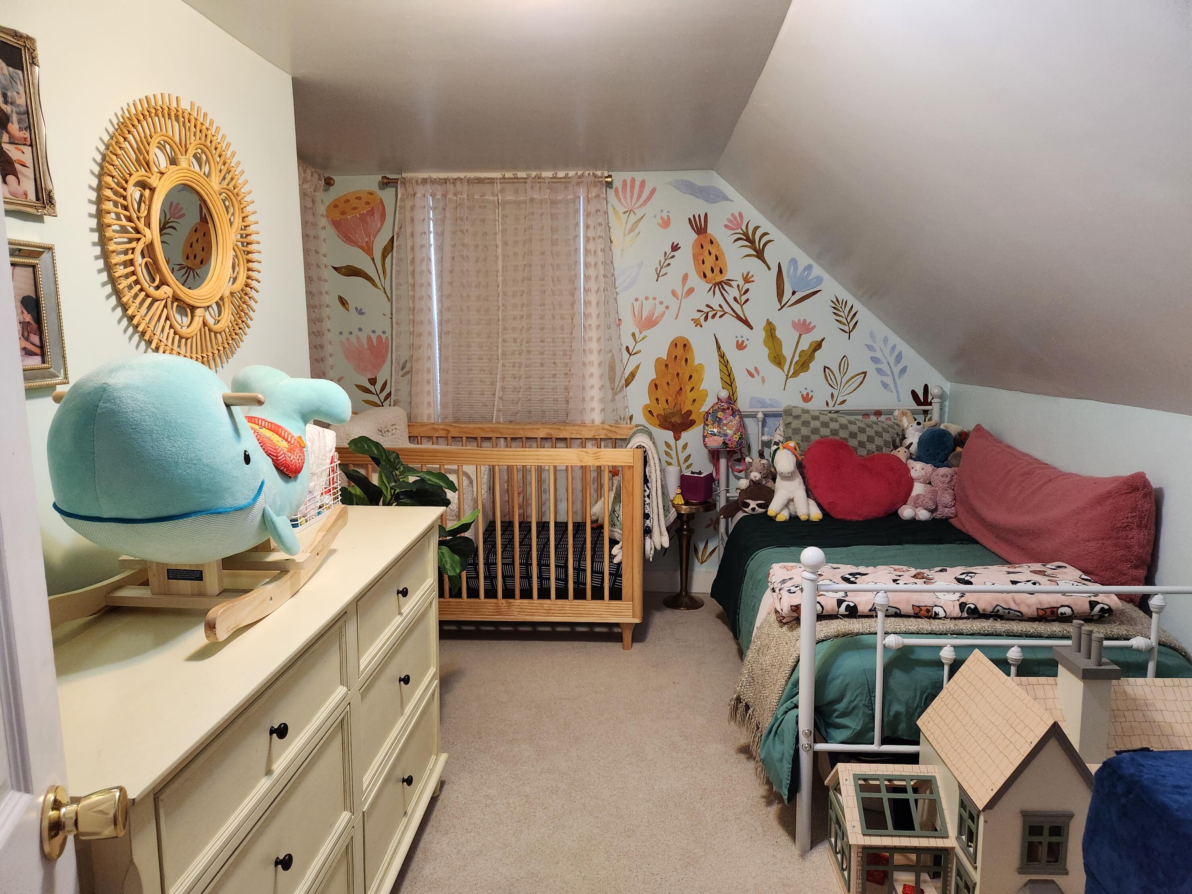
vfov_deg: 58.9
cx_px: 596
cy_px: 447
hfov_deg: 73.9
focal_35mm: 23
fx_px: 792
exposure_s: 1/120
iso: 800
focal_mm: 5.4
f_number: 1.8
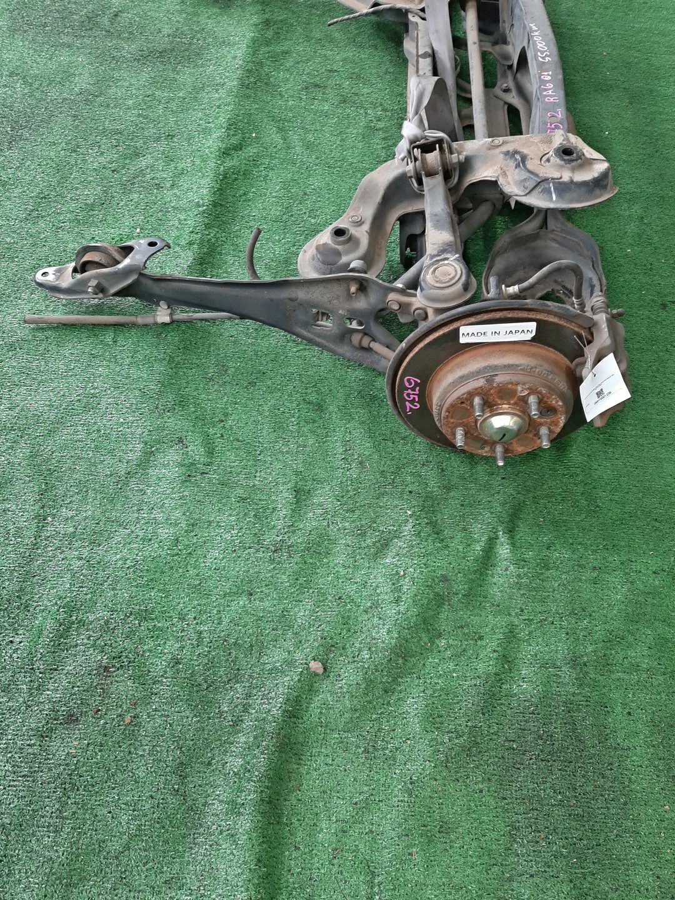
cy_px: 450
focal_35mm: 26
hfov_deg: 53.1
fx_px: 676
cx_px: 338
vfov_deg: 67.3
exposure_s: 1/50
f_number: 1.7
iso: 108
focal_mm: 3.93
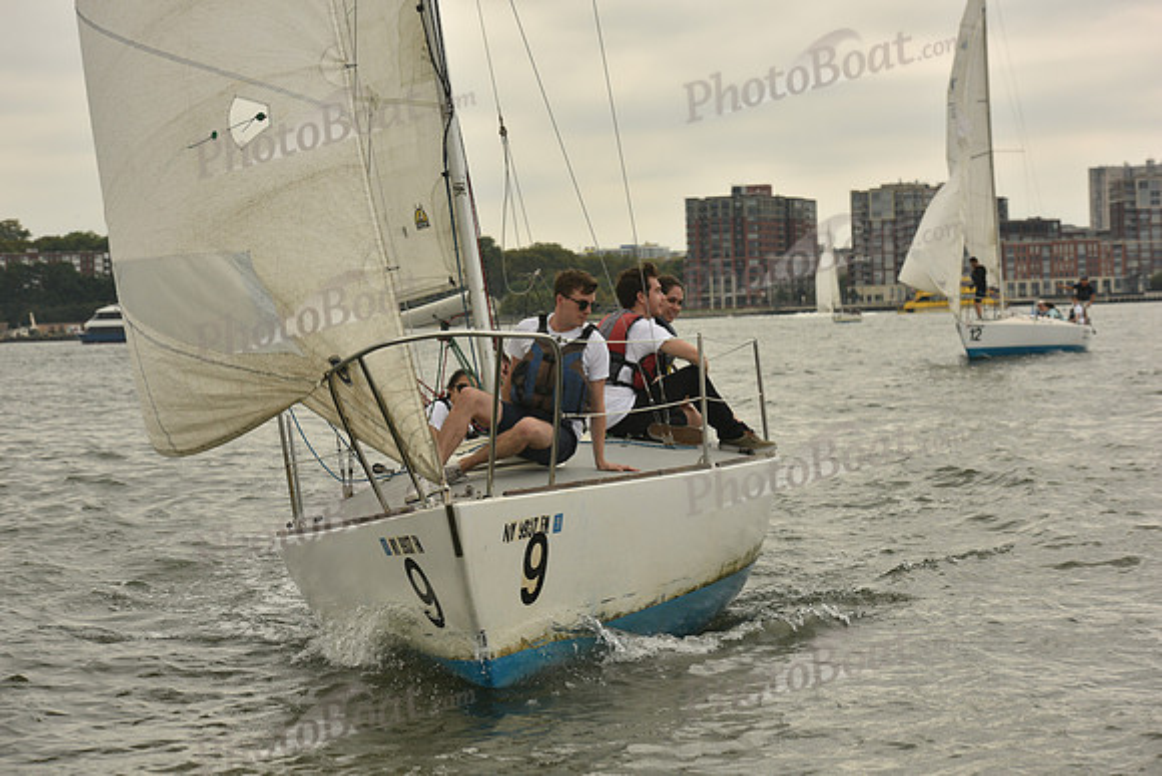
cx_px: 581
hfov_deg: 22.1
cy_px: 388
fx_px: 2970
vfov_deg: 14.9
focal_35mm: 92
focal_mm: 92
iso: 320
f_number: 6.3
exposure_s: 1/1600
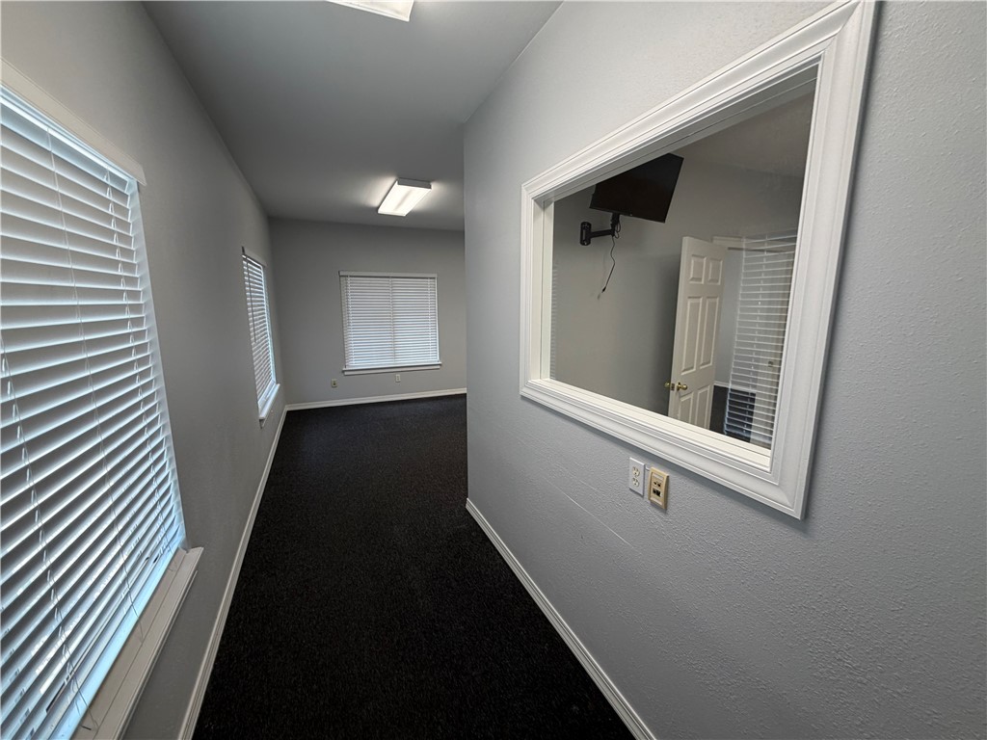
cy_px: 370
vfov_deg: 85.7
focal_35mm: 14
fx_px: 399
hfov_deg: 102.1
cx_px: 494
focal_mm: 2.22
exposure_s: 1/120
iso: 100
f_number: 2.2
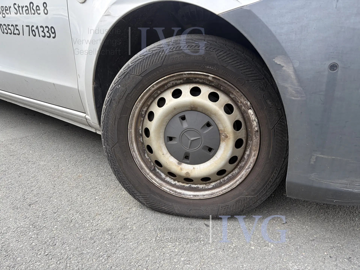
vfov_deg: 53.1
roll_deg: -1.9
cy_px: 135
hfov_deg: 67.3
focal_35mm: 26
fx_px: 270
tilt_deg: -18.7
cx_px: 180
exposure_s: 1/430
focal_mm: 5.96
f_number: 1.6
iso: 50
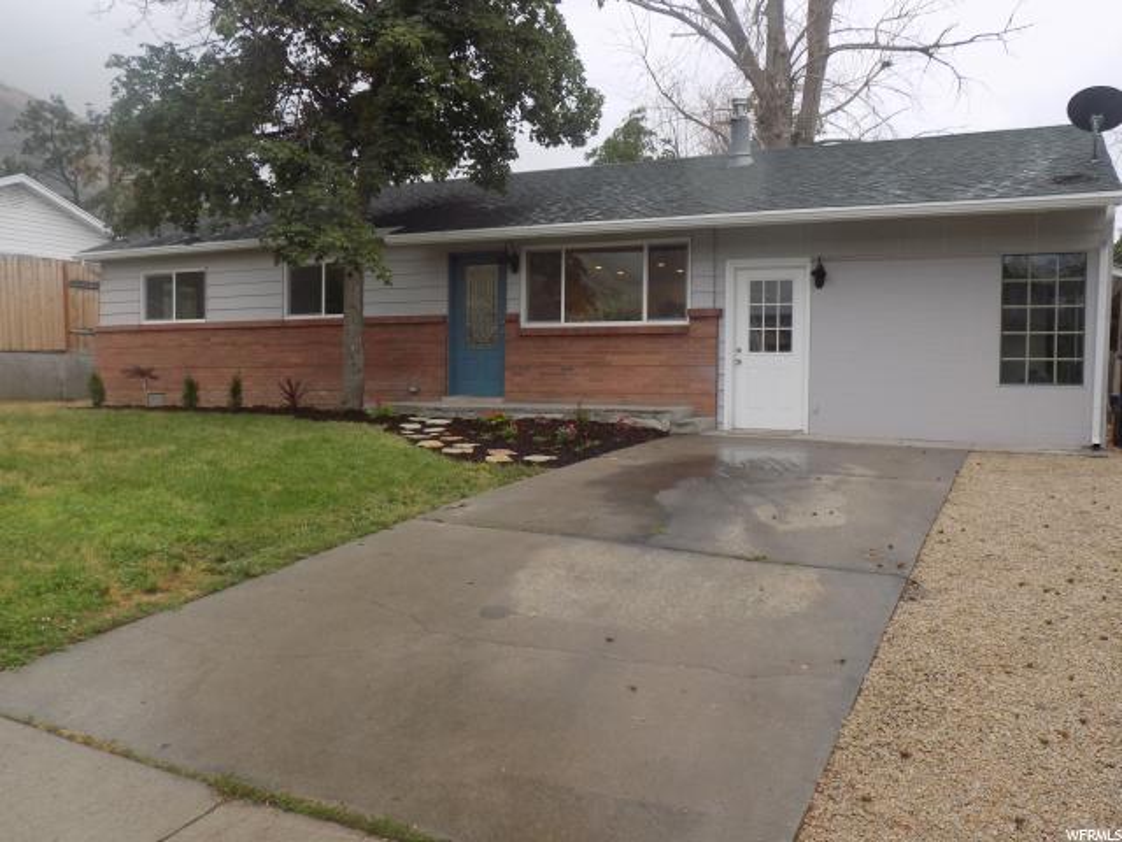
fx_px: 972
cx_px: 561
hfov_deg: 60.0
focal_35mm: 30
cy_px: 421
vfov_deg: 46.8
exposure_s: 1/100
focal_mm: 5.3
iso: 80
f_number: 3.3
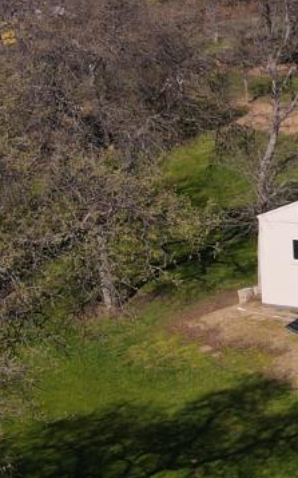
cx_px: 458
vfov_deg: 19.3
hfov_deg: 11.7
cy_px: 93
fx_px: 1391
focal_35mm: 107
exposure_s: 1/1250
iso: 100
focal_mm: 4.5
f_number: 2.8
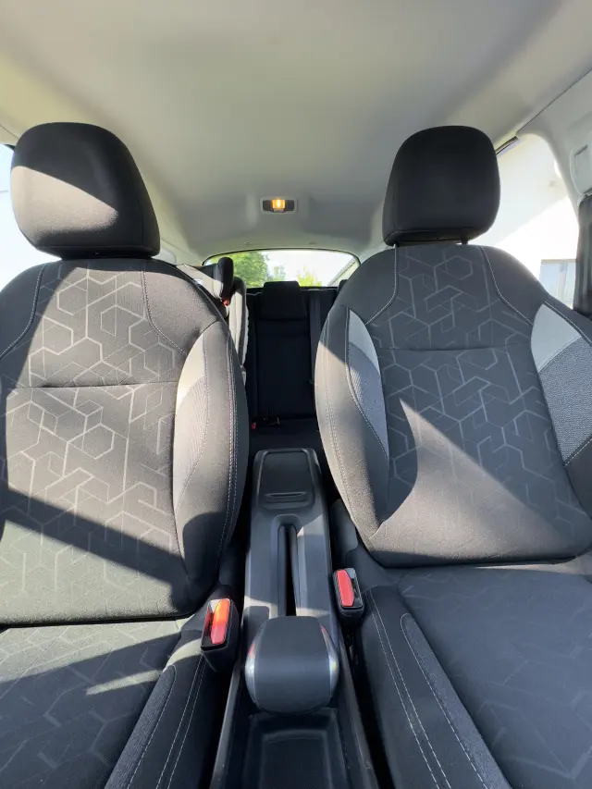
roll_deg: +2.6
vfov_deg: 102.1
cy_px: 394
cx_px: 296
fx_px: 319
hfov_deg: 85.7
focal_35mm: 14
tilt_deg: -11.5
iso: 100
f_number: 2.2
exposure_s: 1/99
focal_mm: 2.22
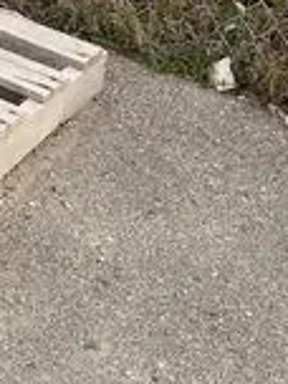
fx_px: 1387
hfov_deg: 10.8
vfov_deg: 14.9
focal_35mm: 125
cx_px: -283
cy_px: -138
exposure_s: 1/1238
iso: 50
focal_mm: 5.1
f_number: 1.6
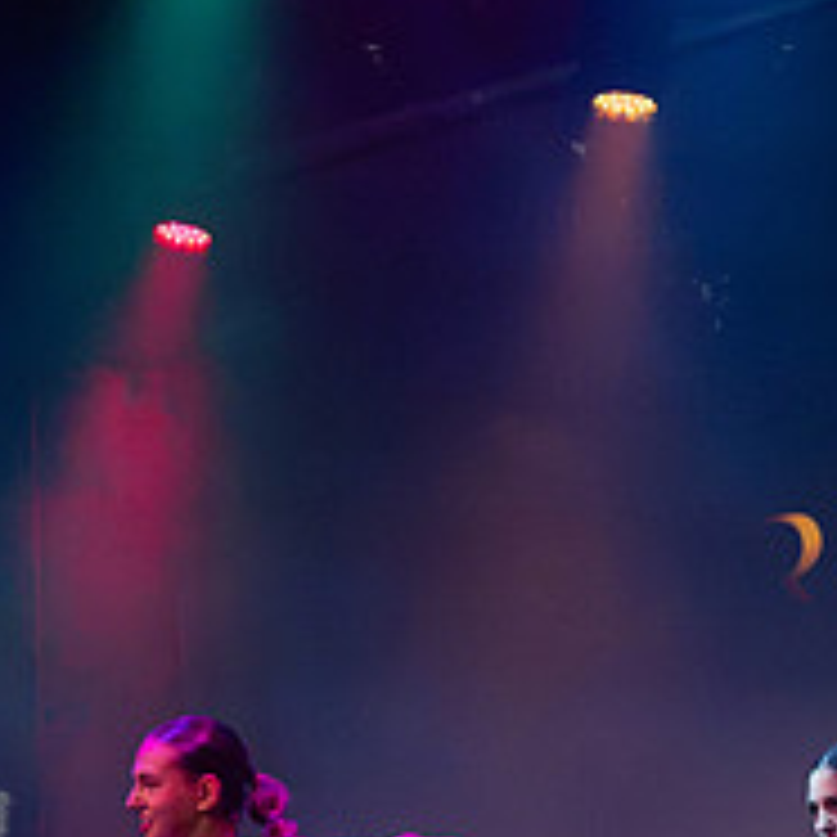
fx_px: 4213
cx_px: -517
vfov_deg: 11.2
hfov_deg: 10.8
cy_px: 850
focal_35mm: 154
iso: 6400
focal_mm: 50
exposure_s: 1/400
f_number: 5
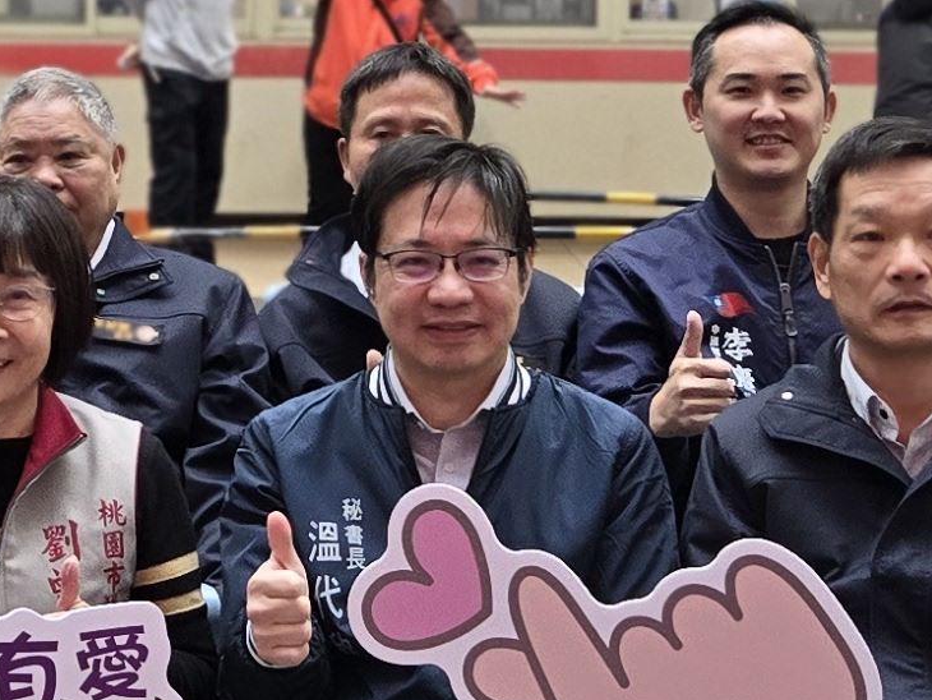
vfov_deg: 11.6
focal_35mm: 126
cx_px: 239
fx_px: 3394
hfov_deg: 15.6
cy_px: -6
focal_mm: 5.4
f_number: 1.8
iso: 160
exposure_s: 1/120
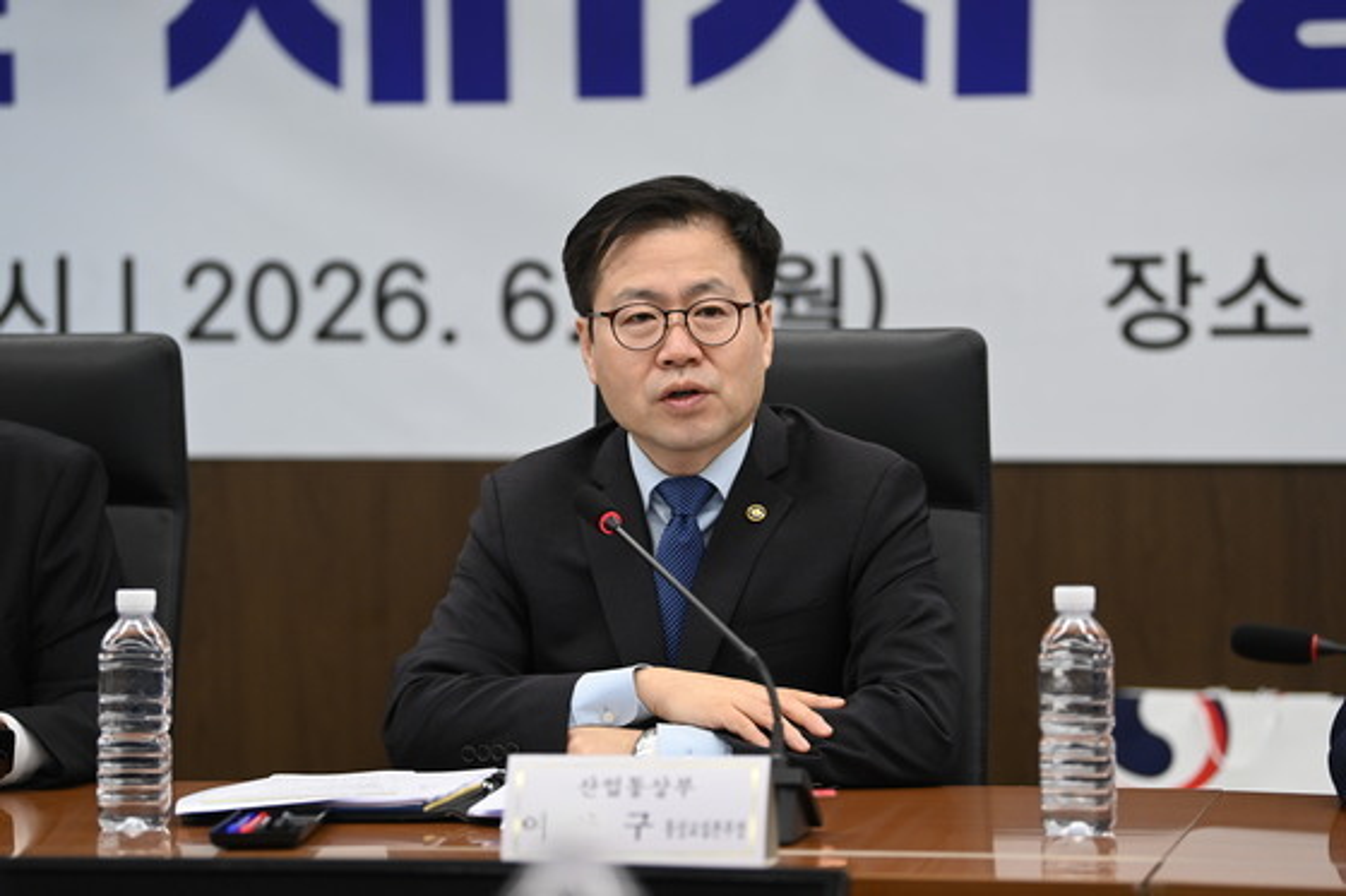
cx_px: 673
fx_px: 4485
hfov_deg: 17.1
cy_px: 448
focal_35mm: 120
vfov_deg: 11.4
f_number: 2.8
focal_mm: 120
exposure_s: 1/250
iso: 1600
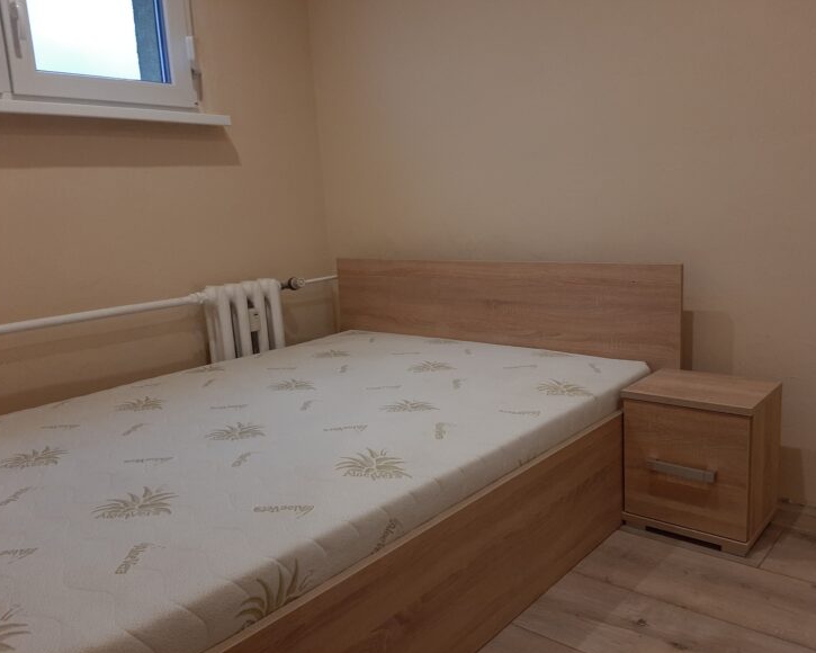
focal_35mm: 28
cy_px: 319
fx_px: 676
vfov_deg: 51.5
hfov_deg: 62.2
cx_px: 422
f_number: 1.7
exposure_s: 1/50
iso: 80
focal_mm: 3.93
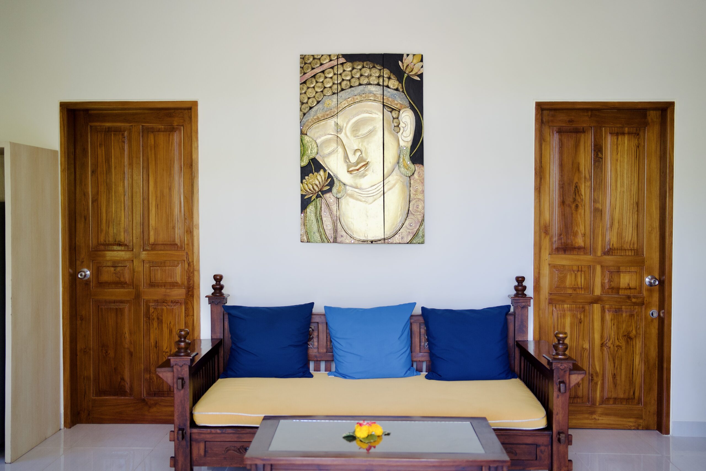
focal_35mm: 35
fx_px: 686
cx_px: 353
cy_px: 236
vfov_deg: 37.9
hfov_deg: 54.4
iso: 320
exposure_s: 1/400
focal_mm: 35
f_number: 1.8
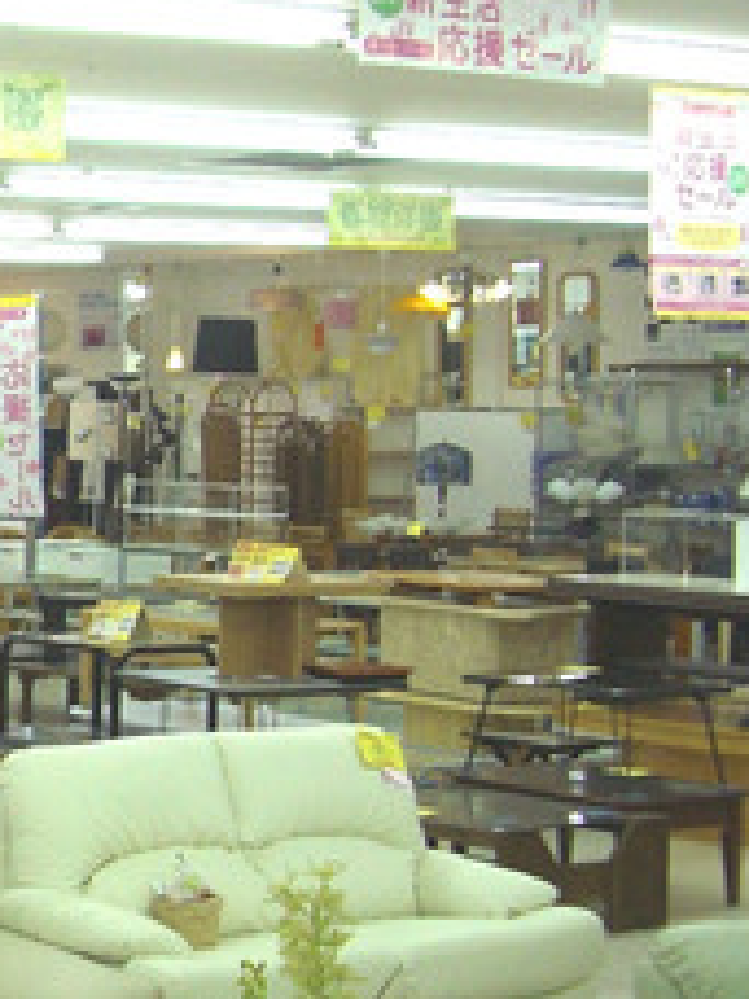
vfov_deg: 19.6
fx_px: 2885
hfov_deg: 13.8
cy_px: 574
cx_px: -420
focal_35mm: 100
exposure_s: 1/160
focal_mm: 7.9
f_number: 2.8
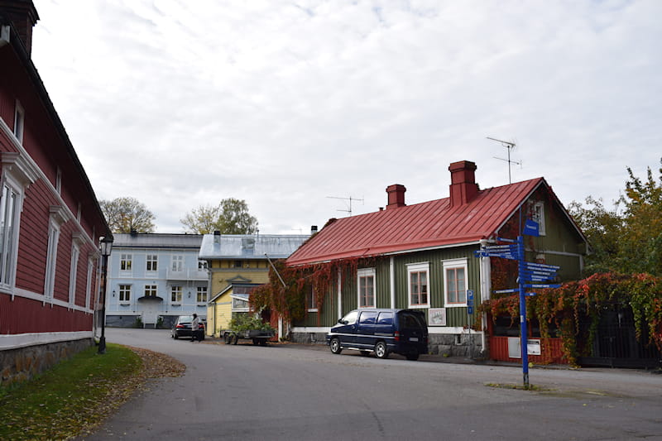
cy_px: 220
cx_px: 331
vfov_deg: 36.9
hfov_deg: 53.1
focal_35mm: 36
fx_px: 662
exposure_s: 1/400
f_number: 10
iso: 200
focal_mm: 24
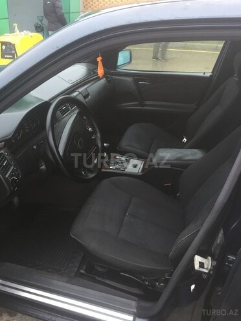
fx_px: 269
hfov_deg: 48.2
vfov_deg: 61.7
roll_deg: +0.2
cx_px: 120
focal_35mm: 29
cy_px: 160
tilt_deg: -28.6
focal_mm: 4.15
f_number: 2.2
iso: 125
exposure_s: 1/33
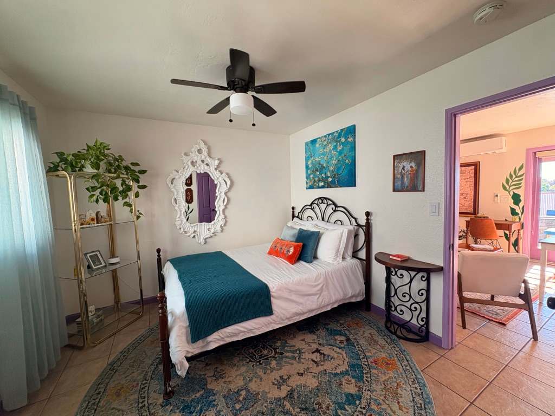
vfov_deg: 85.7
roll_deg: +2.6
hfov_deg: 102.1
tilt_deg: -3.1
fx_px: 224
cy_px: 208
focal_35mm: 14
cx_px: 278
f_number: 2.2
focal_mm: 2.22
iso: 160
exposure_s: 1/120
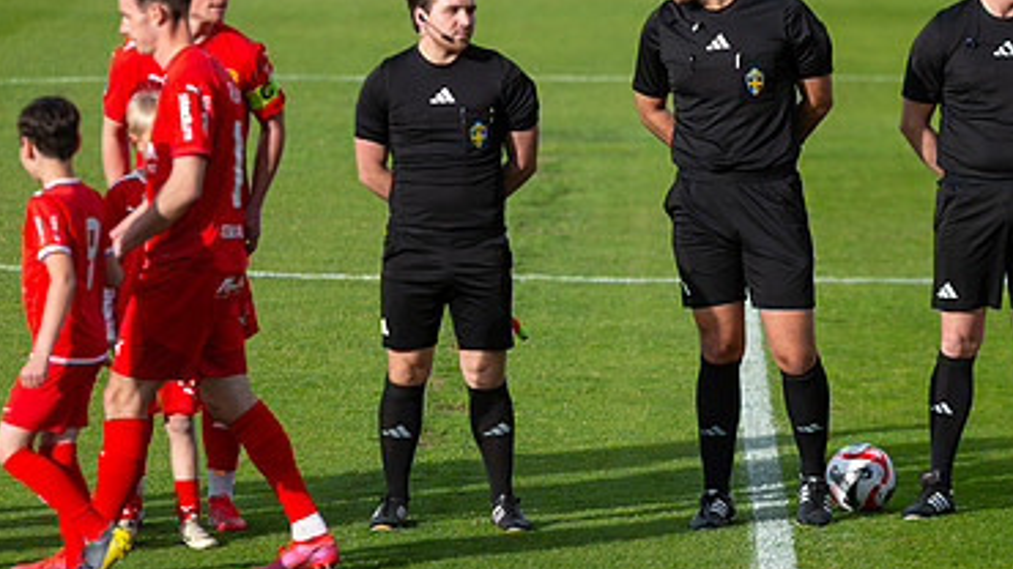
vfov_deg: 3.9
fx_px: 8406
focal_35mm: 313
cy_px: 172
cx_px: 679
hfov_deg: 6.9
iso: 110
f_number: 4
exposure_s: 1/640
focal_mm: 185
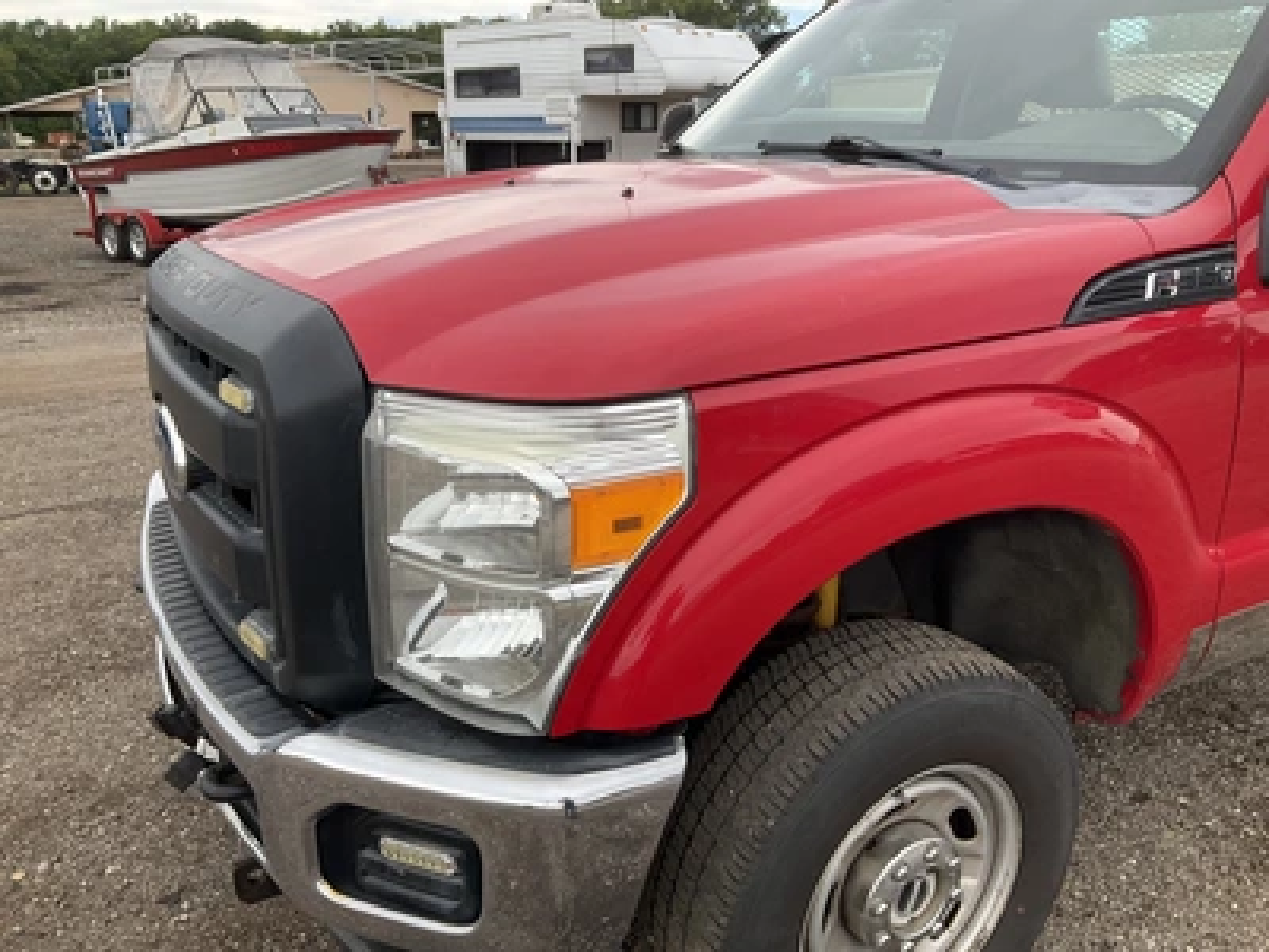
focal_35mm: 29
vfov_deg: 48.2
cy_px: 476
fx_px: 1063
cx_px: 634
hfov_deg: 61.7
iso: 25
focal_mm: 3
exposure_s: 1/504
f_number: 1.8
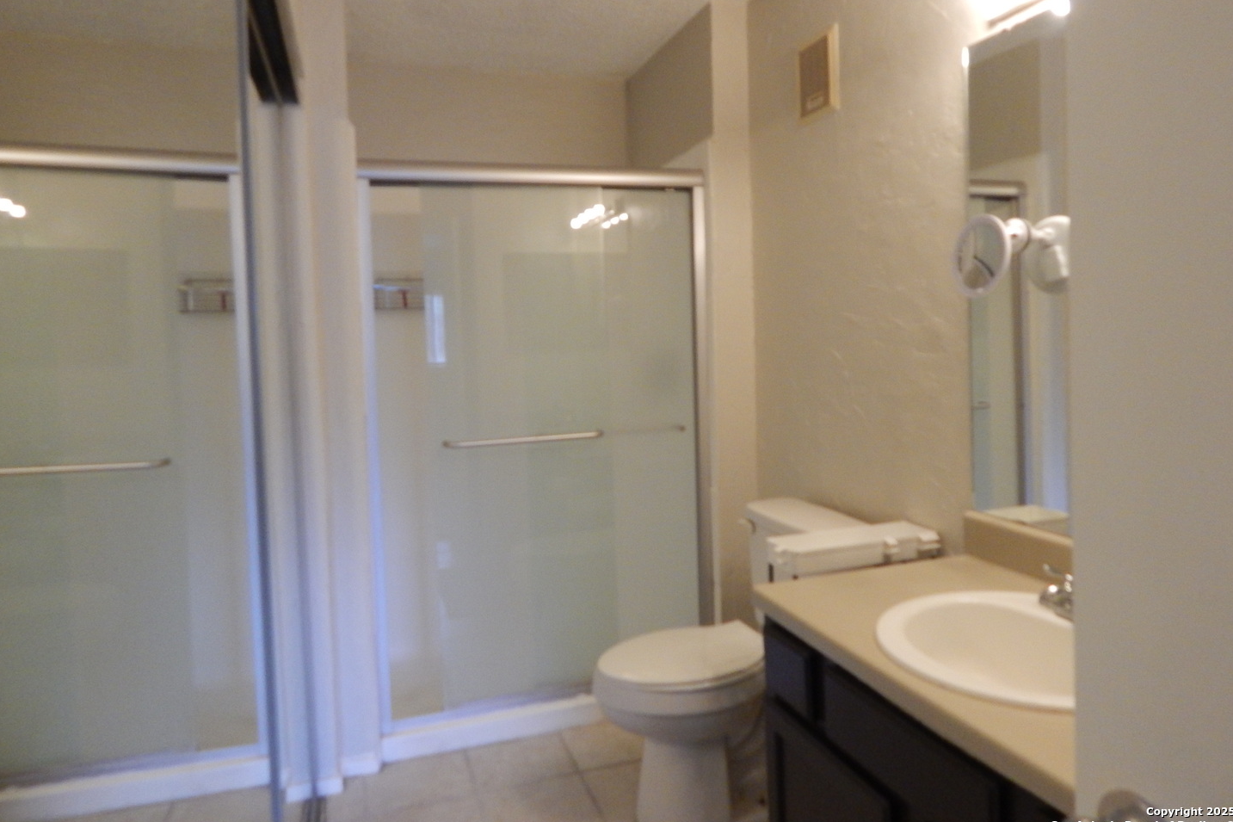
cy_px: 368
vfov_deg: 55.0
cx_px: 618
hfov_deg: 76.1
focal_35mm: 23
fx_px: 788
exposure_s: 1/100
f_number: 3
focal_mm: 4
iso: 400
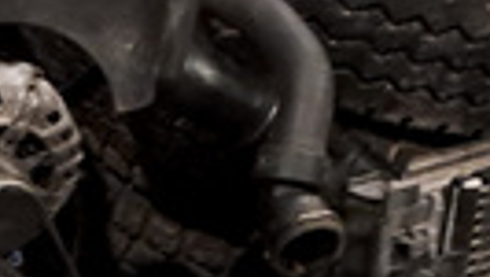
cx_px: -321
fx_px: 1599
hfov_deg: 15.5
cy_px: 373
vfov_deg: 9.7
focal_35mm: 123
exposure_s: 1/20
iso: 800
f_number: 1.8
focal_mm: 4.65
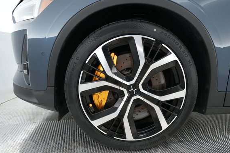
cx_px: 128
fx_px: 172
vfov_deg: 47.8
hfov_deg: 67.2
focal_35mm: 27
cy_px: 85
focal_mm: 24
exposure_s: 1/320
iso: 6400
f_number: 2.8
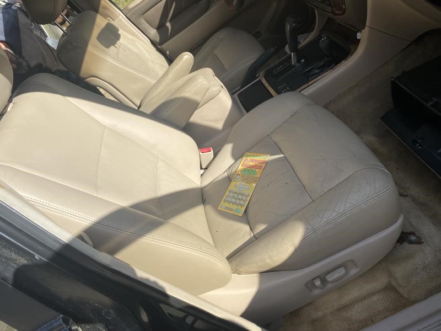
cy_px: 166
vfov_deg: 53.1
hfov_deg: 67.3
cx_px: 220
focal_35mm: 26
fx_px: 331
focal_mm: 4.25
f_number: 1.8
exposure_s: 1/1701
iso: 32
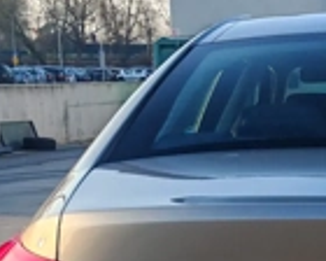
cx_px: 447
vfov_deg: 13.1
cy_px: 352
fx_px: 1090
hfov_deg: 16.0
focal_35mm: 113
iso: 50
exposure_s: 1/1000
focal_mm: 5.52
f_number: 1.95
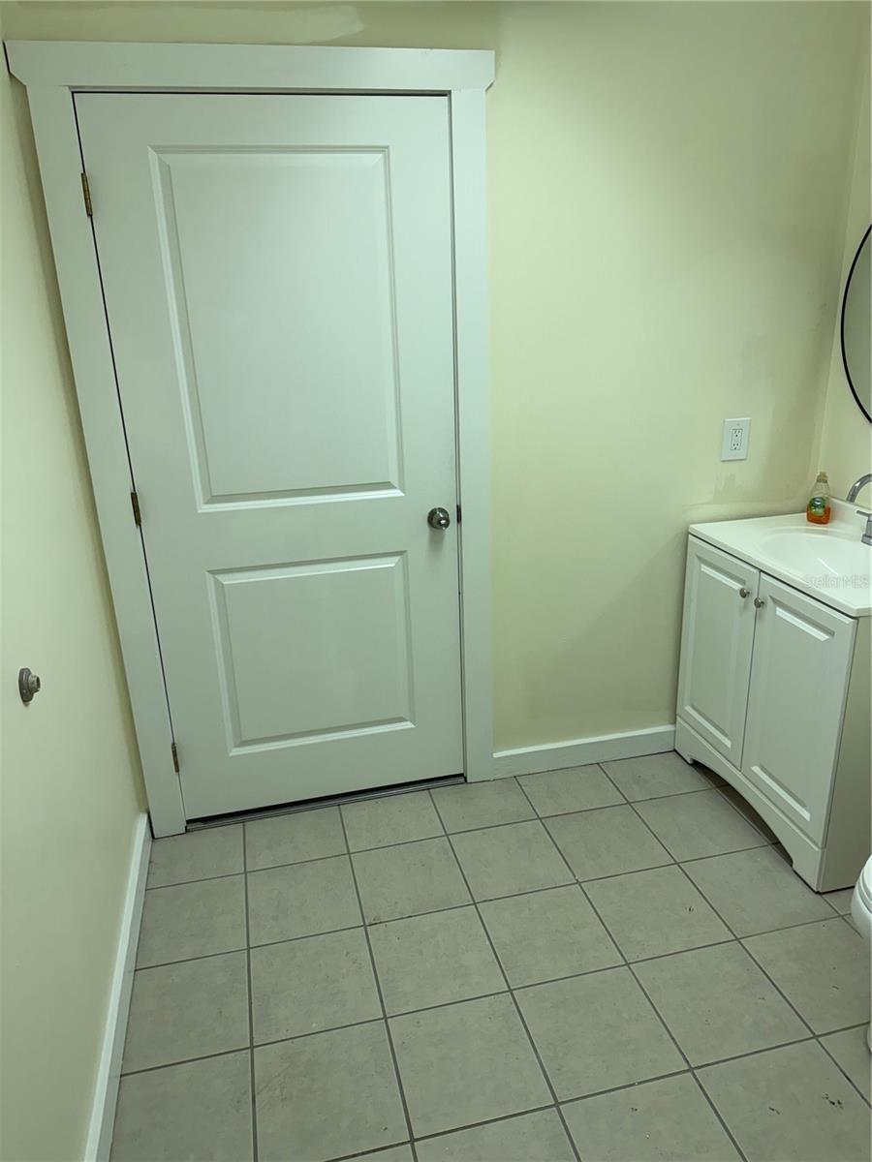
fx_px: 806
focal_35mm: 24
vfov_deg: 71.6
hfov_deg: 56.8
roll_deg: +2.7
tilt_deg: -14.7
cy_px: 581
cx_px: 436
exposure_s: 1/120
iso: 100
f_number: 1.78
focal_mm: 6.76
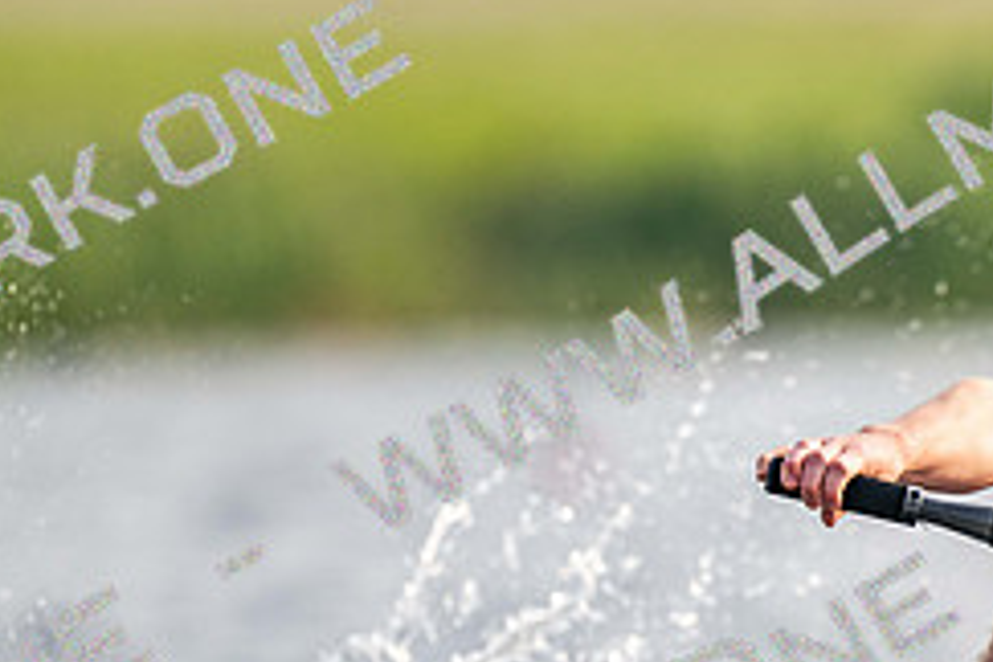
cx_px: 838
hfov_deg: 1.4
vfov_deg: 1.0
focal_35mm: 1434
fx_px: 39551
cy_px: 541
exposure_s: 1/2500
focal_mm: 600
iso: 320
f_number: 4
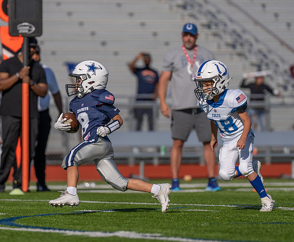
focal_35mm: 377
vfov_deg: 4.2
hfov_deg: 5.1
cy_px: 134
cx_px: 109
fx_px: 3311
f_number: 2.8
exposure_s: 1/4000
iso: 100
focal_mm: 200
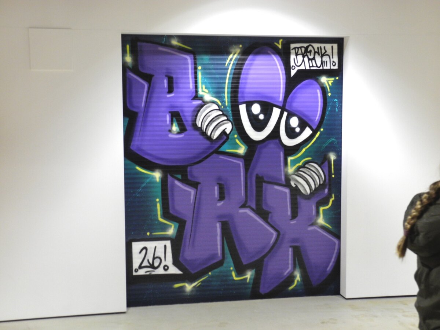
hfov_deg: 38.2
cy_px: 165
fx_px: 636
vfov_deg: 29.1
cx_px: 220
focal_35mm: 50
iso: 400
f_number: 3.5
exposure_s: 1/7
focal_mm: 10.7
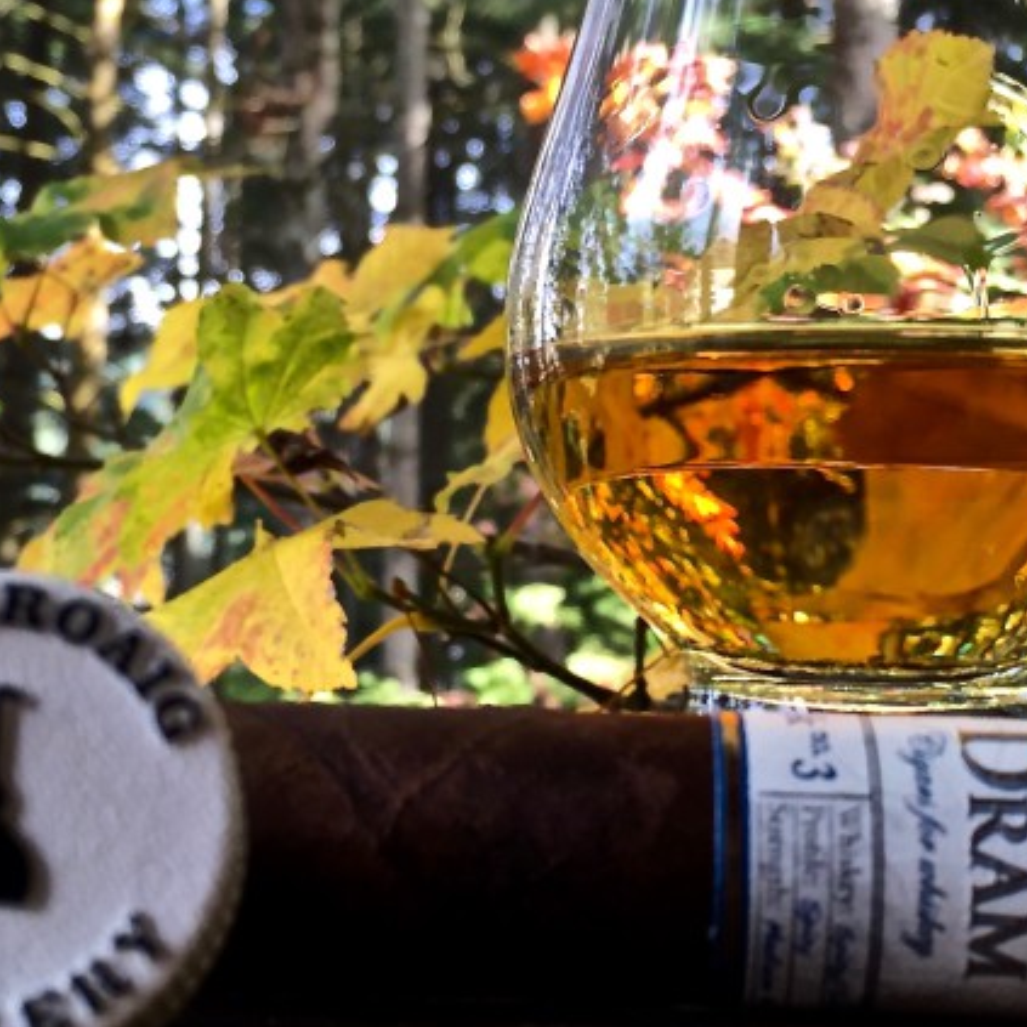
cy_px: 425
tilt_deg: +5.2
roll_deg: -1.1
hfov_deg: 27.7
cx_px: 554
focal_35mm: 62
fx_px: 2081
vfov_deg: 27.7
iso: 50
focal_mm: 4.15
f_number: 2.2
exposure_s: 1/120
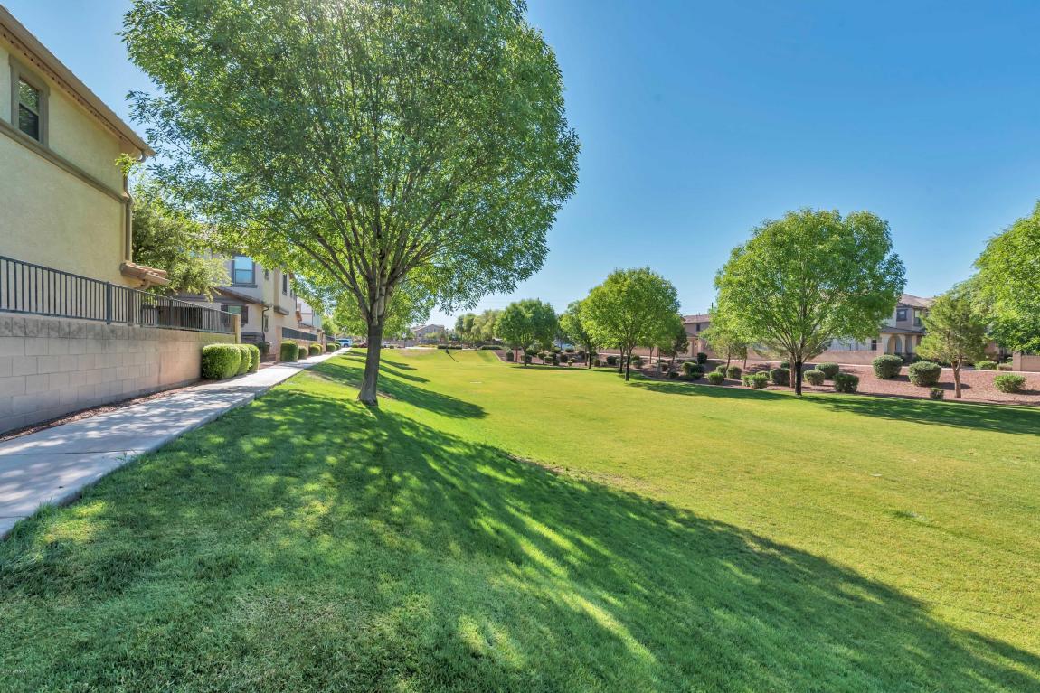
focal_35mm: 15
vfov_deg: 77.3
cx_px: 520
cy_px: 346
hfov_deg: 100.4
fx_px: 433
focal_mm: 15
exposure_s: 1/400
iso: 400
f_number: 10
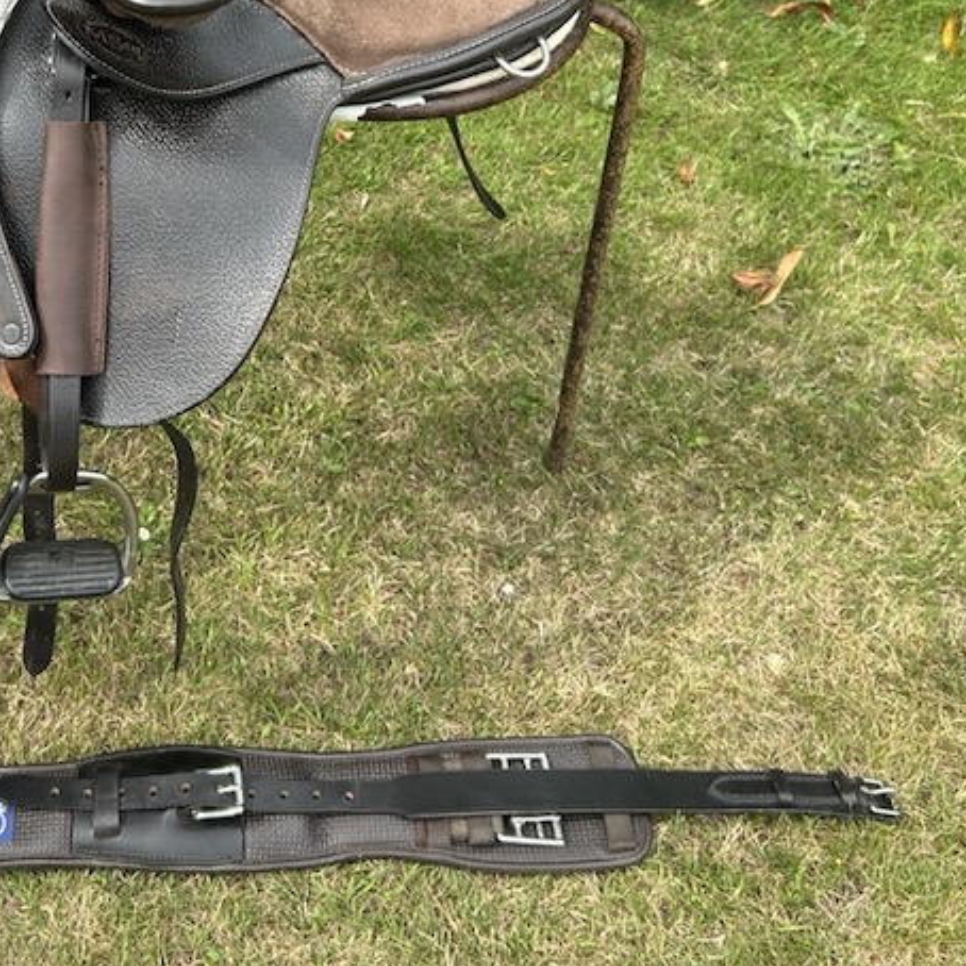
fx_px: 1358
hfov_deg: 38.0
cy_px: 302
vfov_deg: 38.6
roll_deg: +2.1
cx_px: 219
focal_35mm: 43
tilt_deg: -44.7
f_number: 1.5
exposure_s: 1/873
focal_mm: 5.7
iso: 50
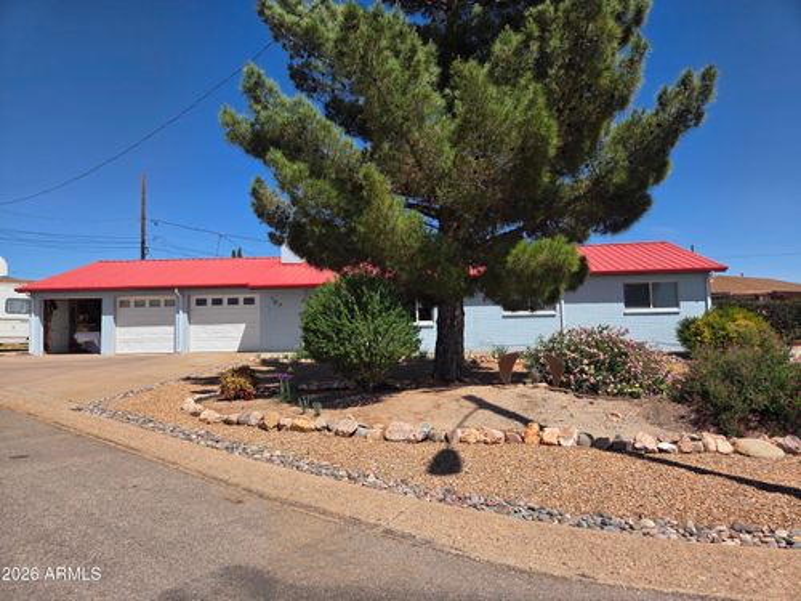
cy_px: 300
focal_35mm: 23
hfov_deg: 73.9
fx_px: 532
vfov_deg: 58.9
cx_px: 400
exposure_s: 1/5699
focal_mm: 5.4
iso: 80
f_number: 1.8
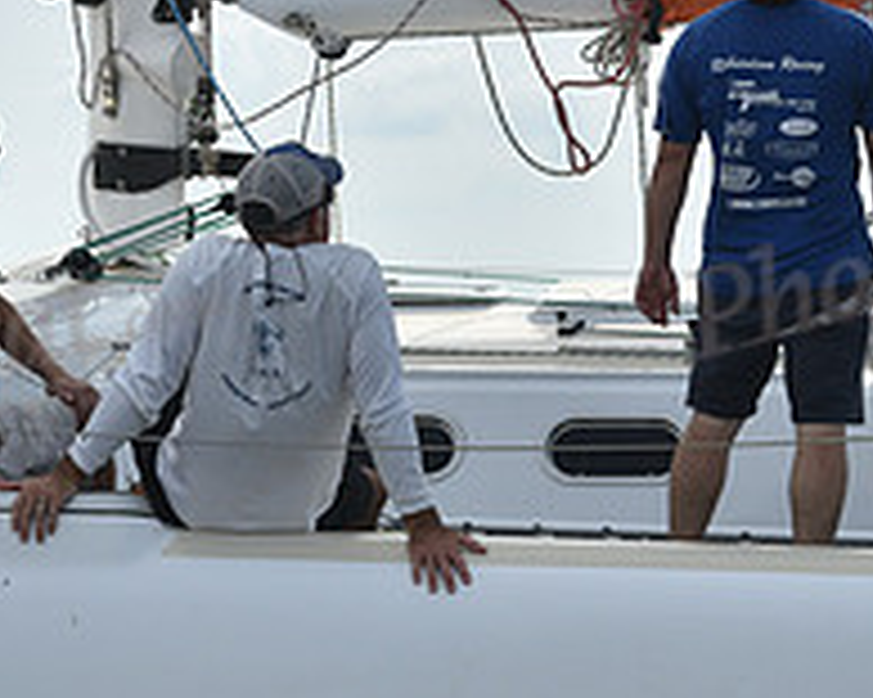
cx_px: 459
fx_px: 7102
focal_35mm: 275
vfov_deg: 5.6
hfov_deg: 7.0
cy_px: 538
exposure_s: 1/1250
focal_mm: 98
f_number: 9
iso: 320
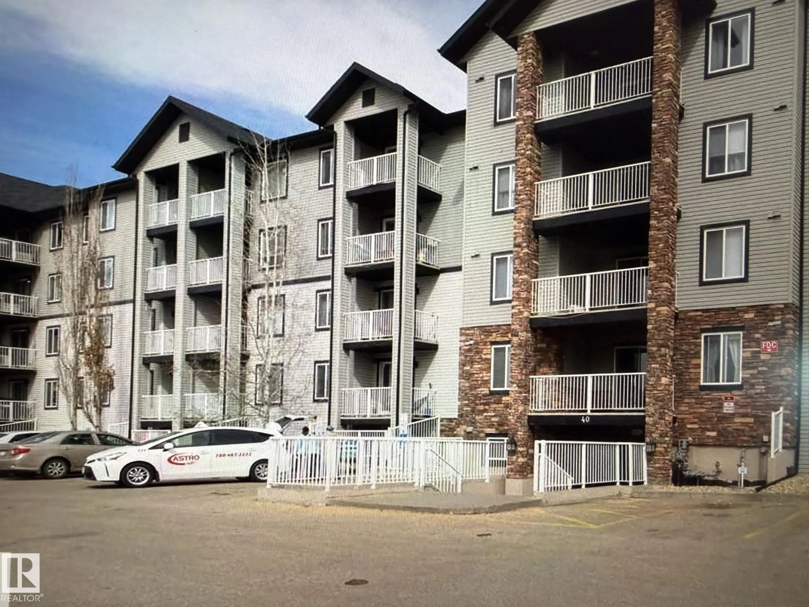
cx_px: 404
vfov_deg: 56.8
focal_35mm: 24
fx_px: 561
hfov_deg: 71.6
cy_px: 304
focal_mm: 2.22
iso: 160
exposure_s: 1/120
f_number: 2.2
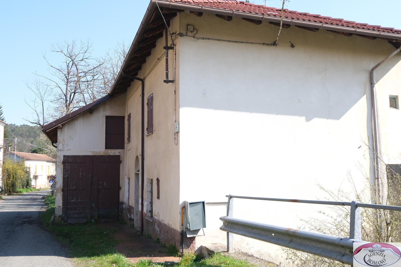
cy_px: 134
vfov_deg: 36.9
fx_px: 401
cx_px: 200
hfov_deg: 53.1
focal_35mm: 36
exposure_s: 1/210
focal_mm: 24
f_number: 5.6
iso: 160
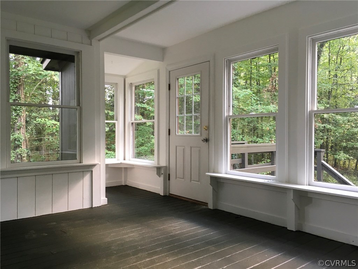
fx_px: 300
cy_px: 134
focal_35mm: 29
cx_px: 179
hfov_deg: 61.7
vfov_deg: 48.2
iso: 40
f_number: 2.2
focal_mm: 4.15
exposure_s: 1/30
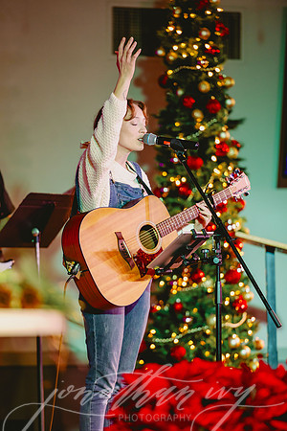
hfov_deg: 6.9
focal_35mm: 200
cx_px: 144
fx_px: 2391
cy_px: 216
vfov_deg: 10.3
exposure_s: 1/160
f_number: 2.8
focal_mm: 200
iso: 1250
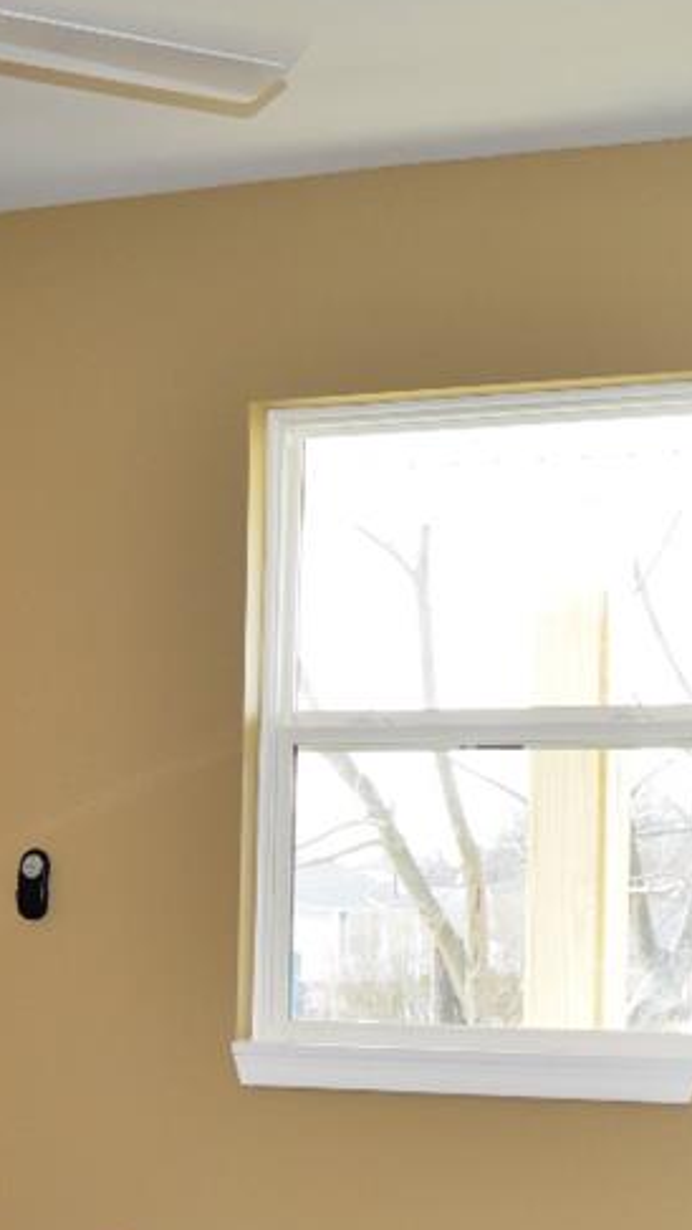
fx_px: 2837
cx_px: 374
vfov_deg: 24.0
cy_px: 1022
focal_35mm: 87
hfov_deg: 13.9
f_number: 3.5
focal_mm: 18
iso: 125
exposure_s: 1/60
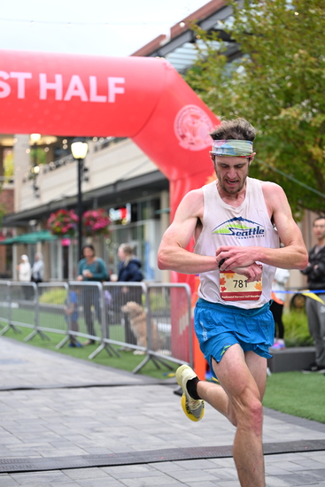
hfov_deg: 19.5
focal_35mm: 70
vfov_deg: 28.8
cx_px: 162
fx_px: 947
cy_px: 244
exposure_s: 1/800
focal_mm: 70
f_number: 2.8
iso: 1600
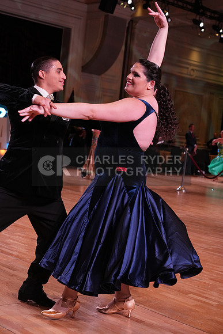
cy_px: 167
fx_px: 576
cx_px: 112
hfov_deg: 21.9
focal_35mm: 62
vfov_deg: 32.4
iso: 2500
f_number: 5
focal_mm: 62
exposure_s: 1/400
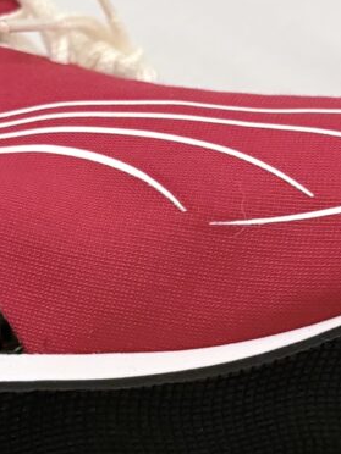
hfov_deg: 12.8
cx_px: 158
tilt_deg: -43.5
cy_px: 236
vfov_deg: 17.0
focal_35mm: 116
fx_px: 1524
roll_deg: -1.0
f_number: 1.78
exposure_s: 1/50
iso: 640
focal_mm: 6.76
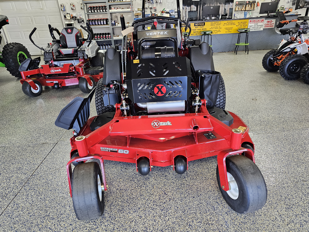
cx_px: 154
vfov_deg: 58.9
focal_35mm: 23
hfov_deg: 73.9
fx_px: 205
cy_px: 116
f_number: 1.7
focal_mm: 6.3
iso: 640
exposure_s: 1/120
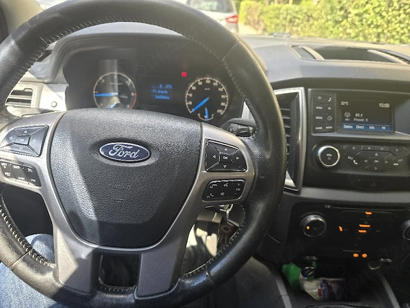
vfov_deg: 58.9
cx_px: 205
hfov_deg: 73.9
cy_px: 154
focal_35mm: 23
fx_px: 272
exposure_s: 1/182
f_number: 1.7
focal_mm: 6.3
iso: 50
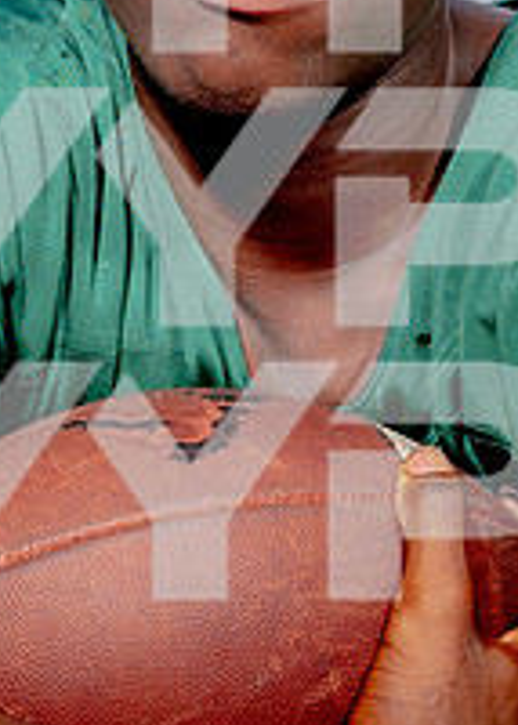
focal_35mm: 135
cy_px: 207
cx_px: 215
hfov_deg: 10.6
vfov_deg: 14.8
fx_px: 2779
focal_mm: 41
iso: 100
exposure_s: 1/125
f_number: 9.5
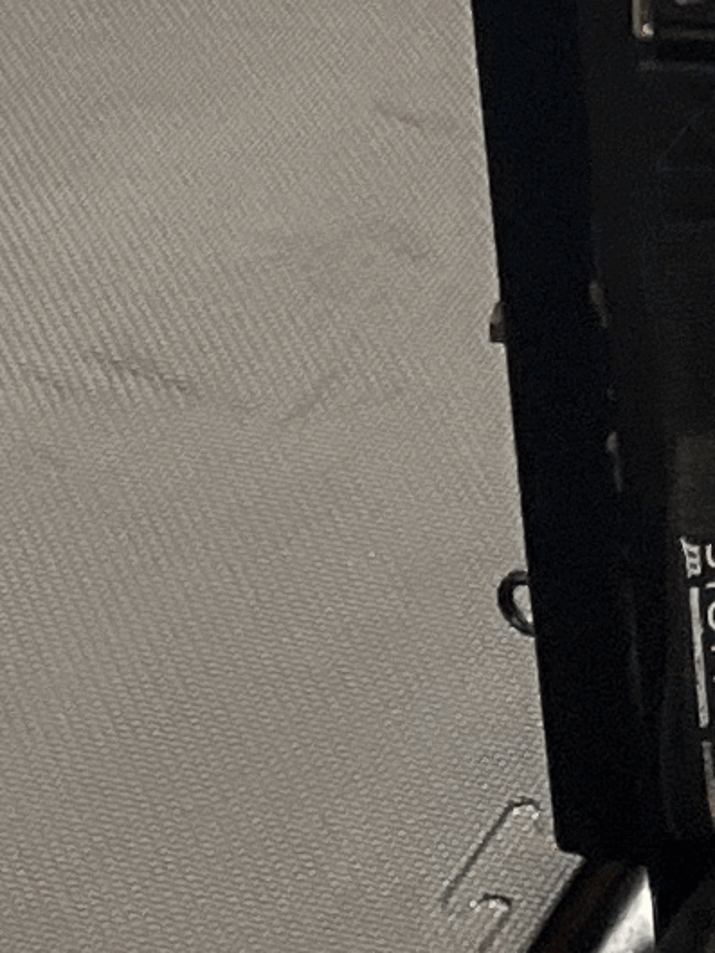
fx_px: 5451
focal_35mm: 198
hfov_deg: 6.9
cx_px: 1976
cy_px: -2090
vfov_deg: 8.2
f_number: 1.6
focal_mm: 5.1
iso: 125
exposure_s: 1/121
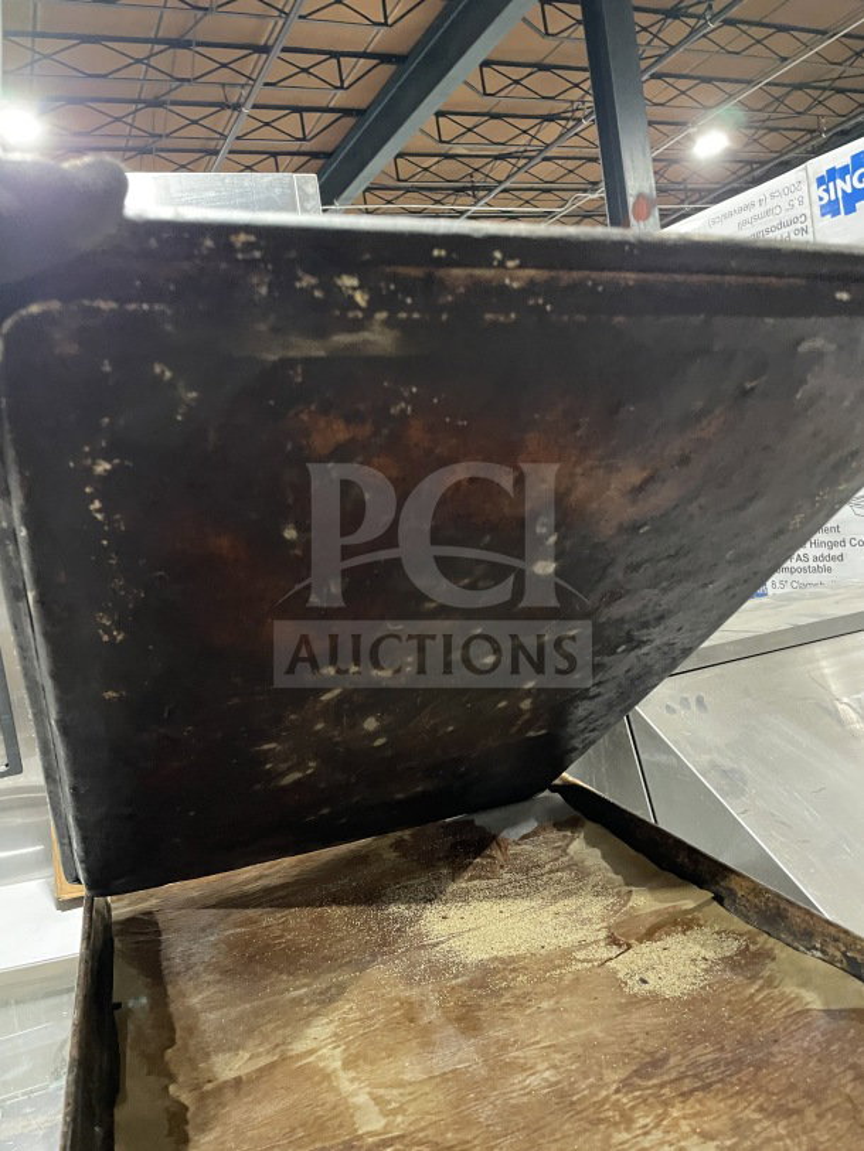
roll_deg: +6.5
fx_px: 865
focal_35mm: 26
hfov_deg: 53.1
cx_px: 432
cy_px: 576
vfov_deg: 67.3
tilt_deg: +1.7
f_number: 1.6
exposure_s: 1/31
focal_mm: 4.2
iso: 640
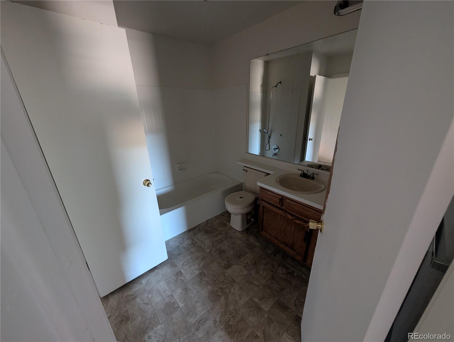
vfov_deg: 94.6
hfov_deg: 110.5
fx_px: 158
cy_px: 171
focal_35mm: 12
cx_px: 227
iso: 479
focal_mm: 2.02
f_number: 1.7
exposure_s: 1/23.8
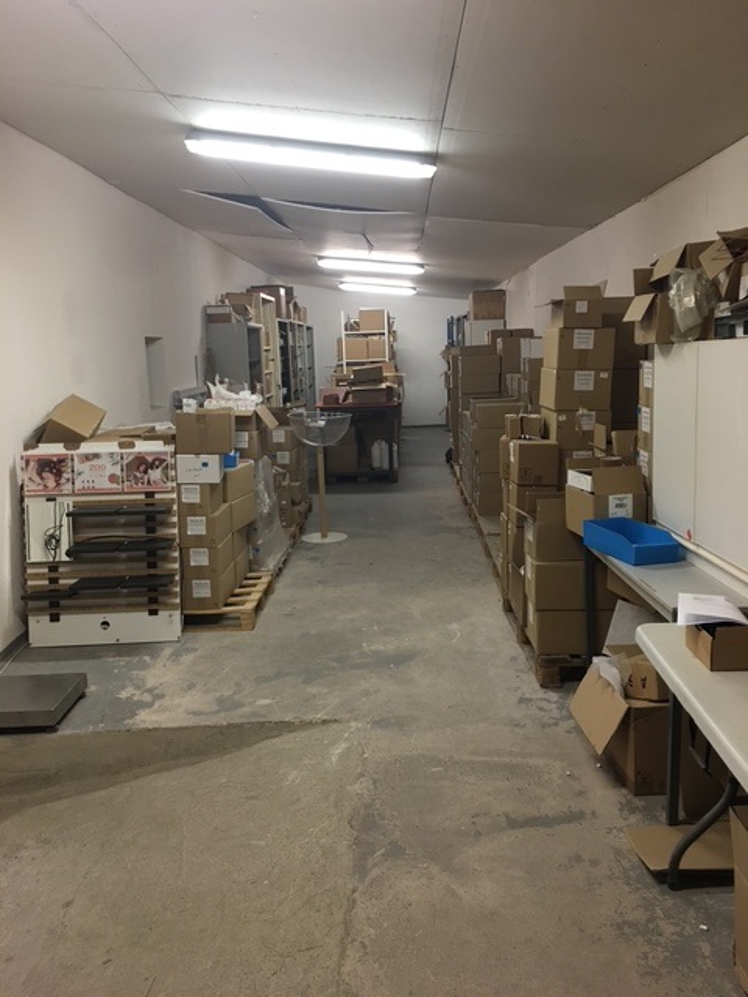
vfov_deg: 61.7
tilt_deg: -10.1
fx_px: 836
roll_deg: +0.4
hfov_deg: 48.2
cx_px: 374
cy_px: 498
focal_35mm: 29
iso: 64
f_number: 2.2
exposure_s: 1/17
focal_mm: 4.15
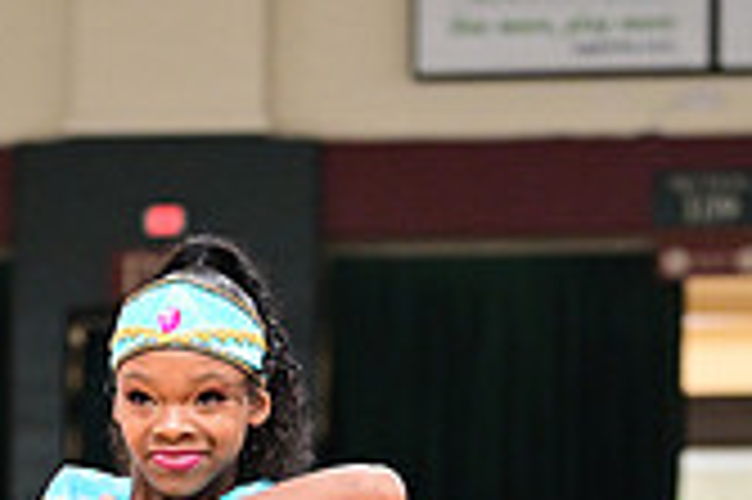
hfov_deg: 8.5
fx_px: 5071
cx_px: 302
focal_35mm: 243
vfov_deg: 5.6
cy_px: 752
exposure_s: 1/1000
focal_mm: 70
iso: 6400
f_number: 3.2
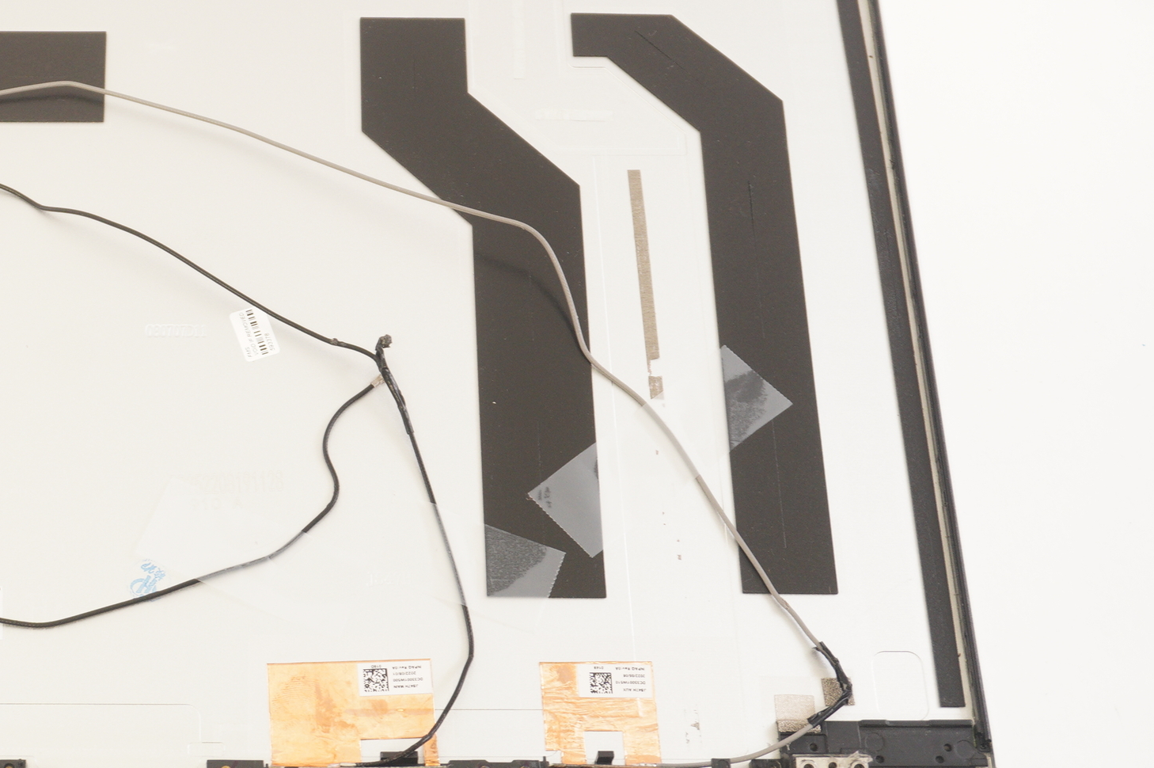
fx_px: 2306
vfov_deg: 18.9
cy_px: 321
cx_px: 209
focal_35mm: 72
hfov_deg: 27.5
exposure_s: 1/13
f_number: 5.6
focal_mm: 28
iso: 400
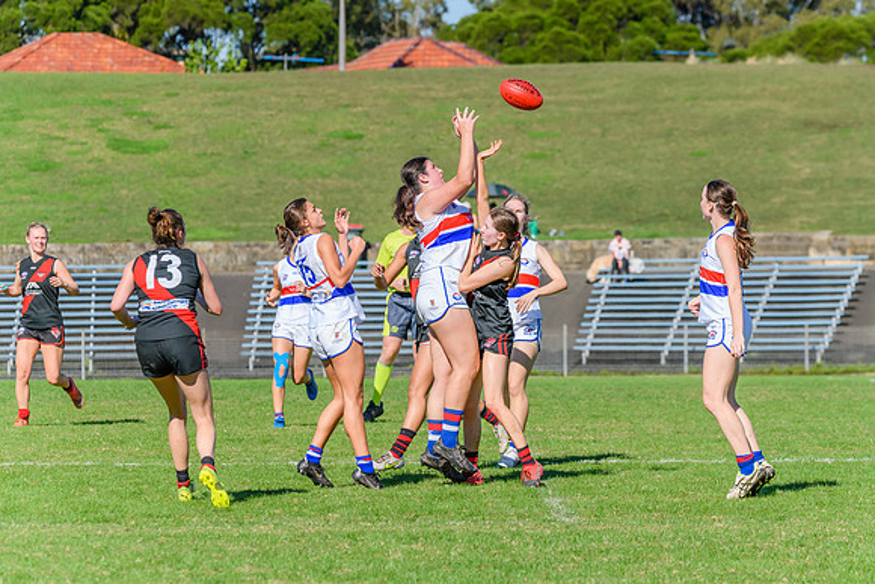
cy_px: 272
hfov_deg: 7.7
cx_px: 481
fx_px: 6525
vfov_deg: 5.1
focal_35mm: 268
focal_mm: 240
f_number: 9
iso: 640
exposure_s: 1/1600
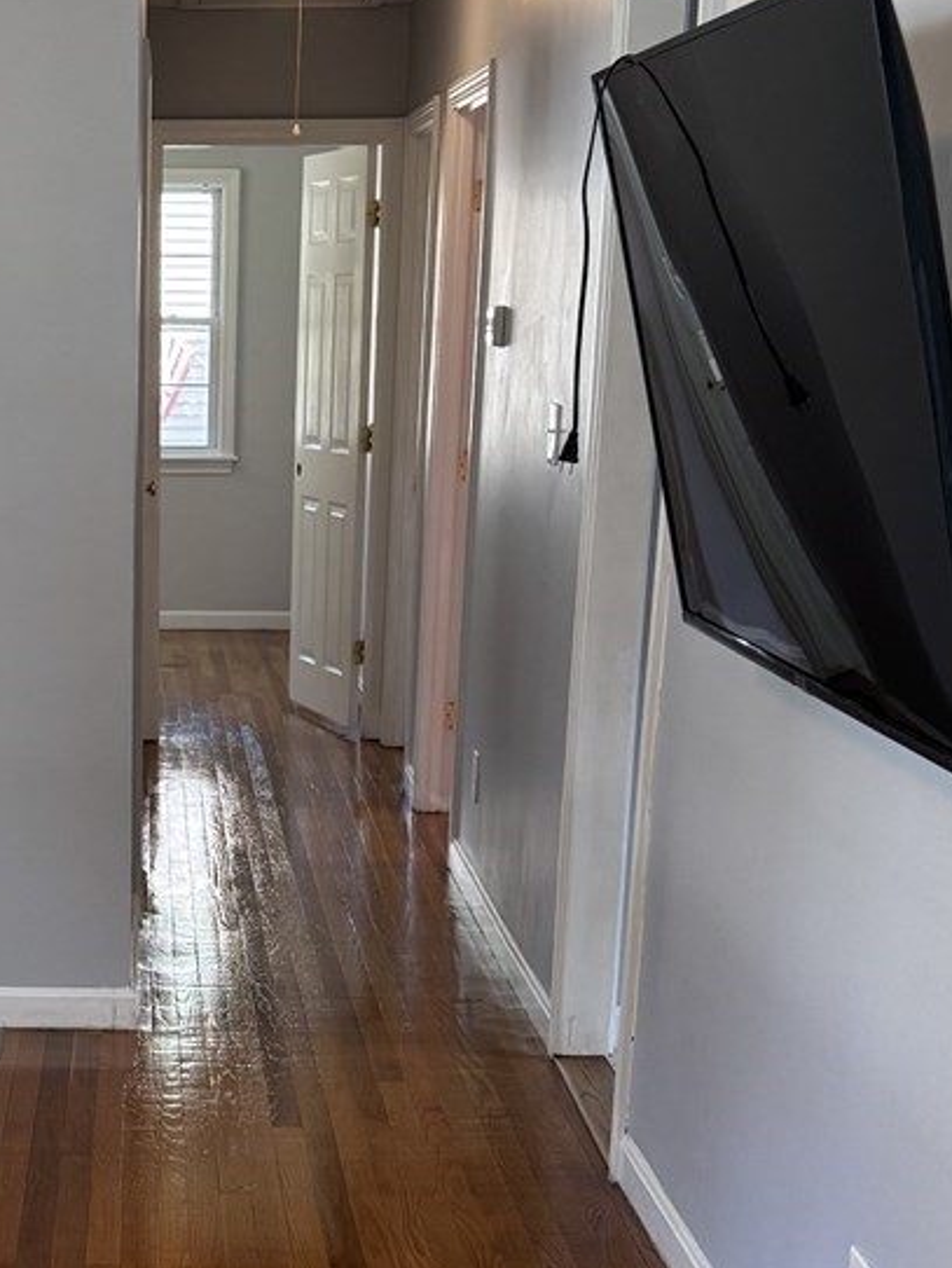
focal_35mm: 68
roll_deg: +0.5
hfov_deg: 21.2
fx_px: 2492
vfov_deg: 27.8
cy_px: 1053
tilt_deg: -16.5
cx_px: 112
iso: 160
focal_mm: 6.76
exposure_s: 1/120
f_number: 1.78
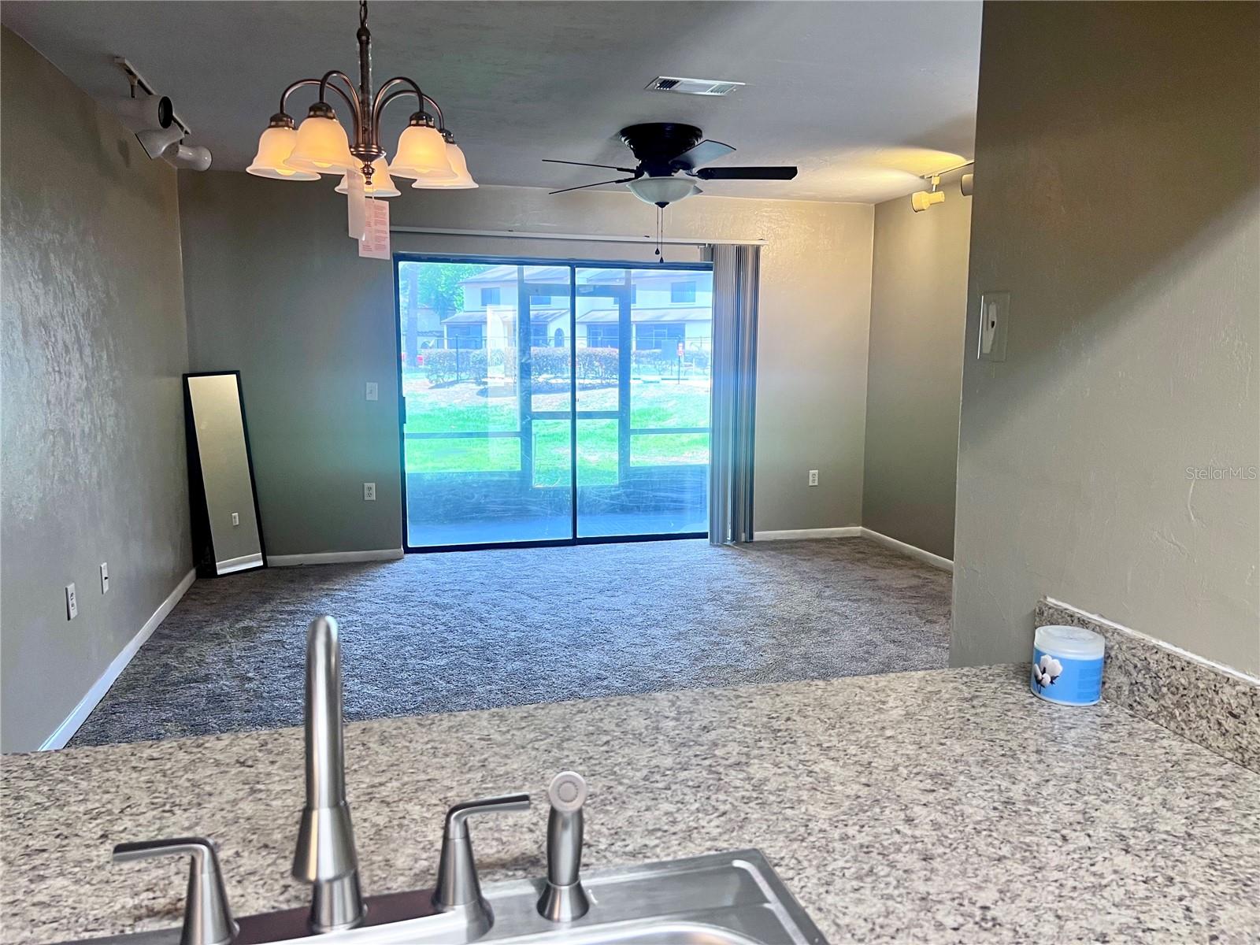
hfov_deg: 67.3
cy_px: 472
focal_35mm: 26
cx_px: 630
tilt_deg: -8.3
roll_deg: +0.2
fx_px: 946
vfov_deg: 53.1
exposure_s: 1/60
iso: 80
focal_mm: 5.7
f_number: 1.5
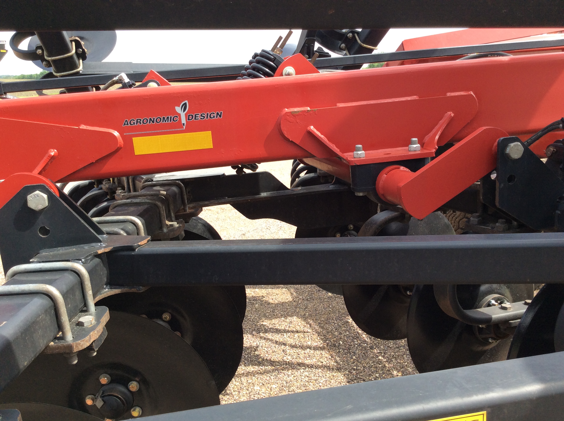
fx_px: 521
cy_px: 210
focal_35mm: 32
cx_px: 282
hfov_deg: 56.9
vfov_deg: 44.1
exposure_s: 1/397
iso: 32
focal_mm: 3.3
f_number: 2.4
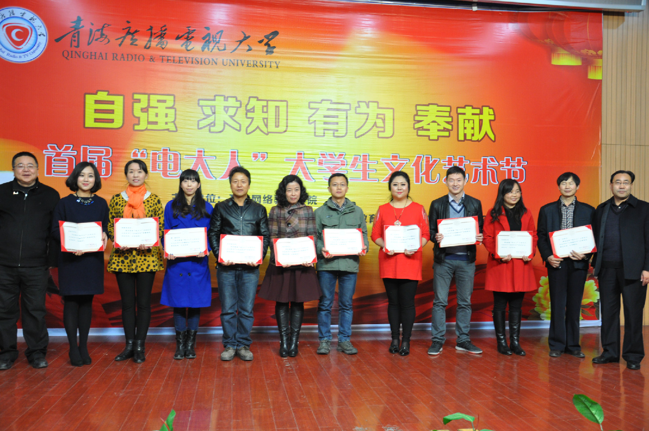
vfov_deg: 39.9
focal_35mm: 33
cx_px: 324
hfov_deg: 57.3
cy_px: 216
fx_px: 594
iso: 640
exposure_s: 1/20
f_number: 4.5
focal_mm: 22
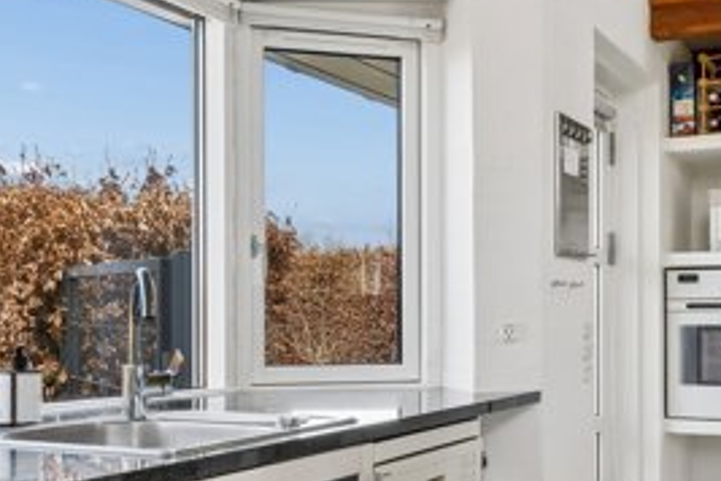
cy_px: 290
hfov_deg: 36.8
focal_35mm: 54
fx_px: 1081
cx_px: 405
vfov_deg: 25.0
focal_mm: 12
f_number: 8
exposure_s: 1/60
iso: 400
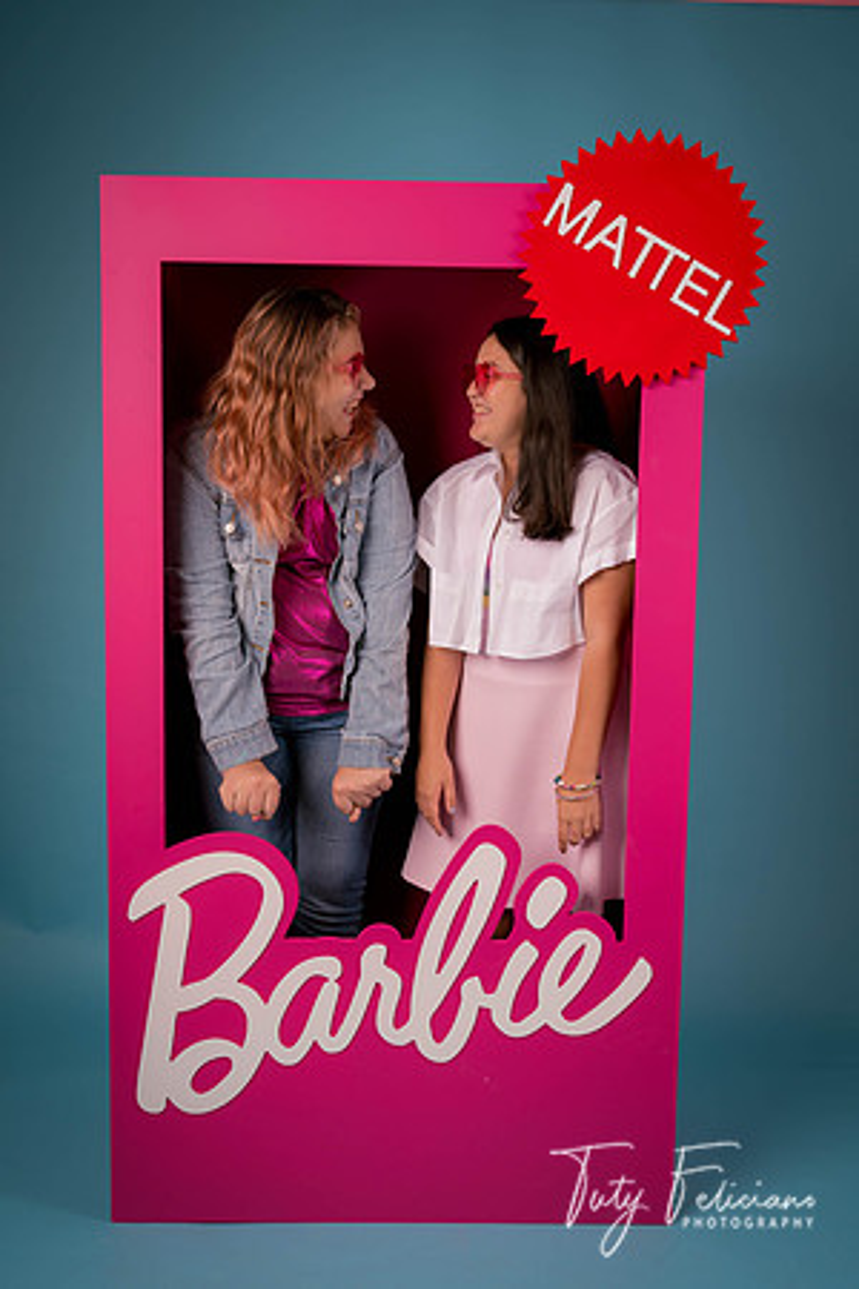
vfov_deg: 51.9
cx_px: 430
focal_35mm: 37
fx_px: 1324
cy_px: 644
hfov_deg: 35.9
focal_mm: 37
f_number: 7.1
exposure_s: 1/160
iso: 125
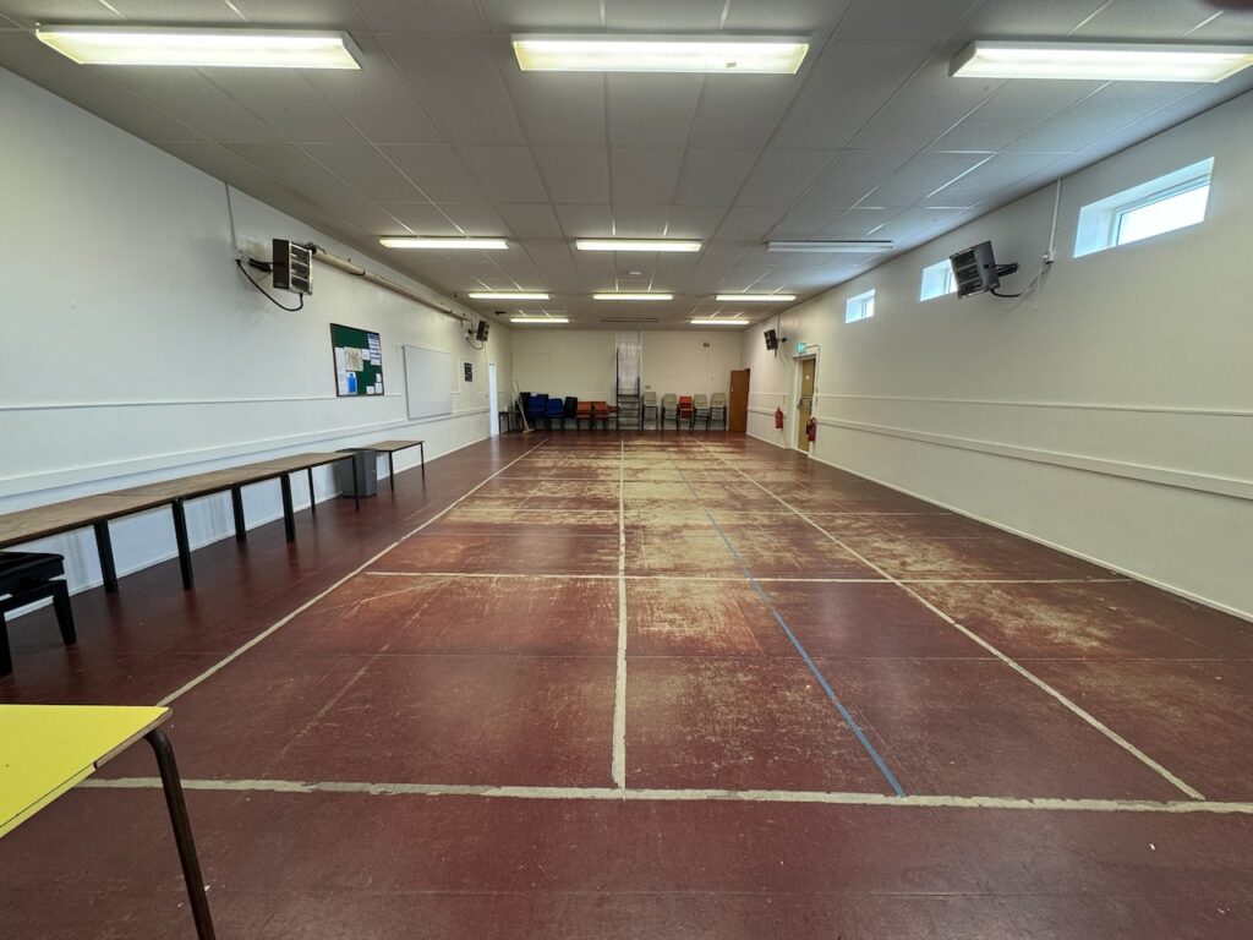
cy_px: 470
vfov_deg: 85.7
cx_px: 626
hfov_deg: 102.1
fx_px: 507
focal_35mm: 14
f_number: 2.2
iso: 160
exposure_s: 1/50
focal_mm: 2.22
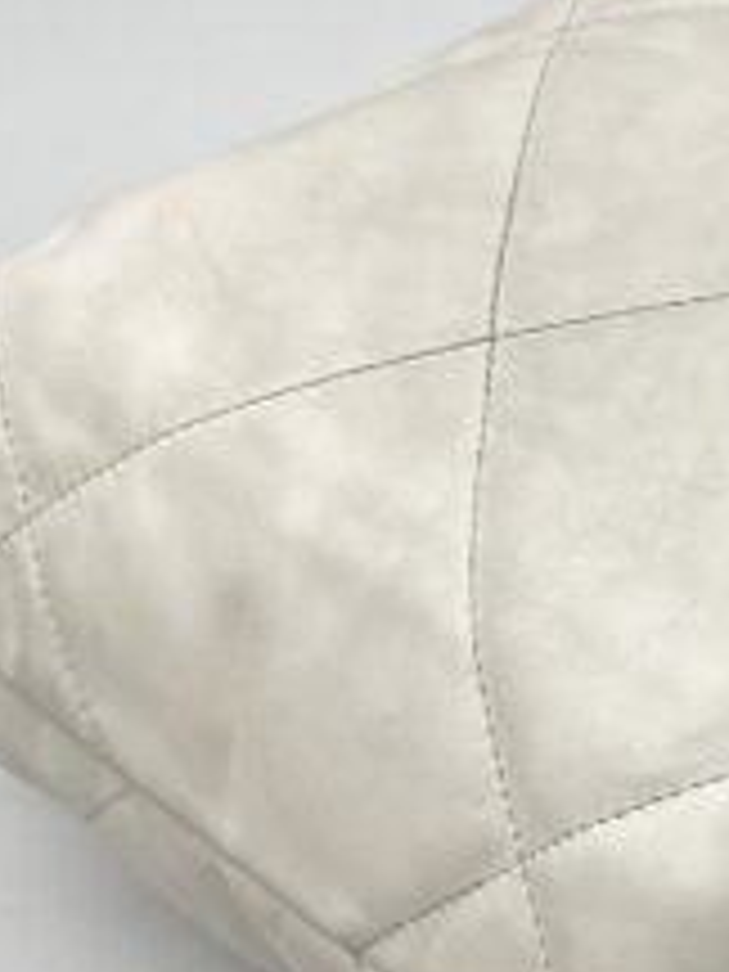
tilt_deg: -48.6
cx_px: 1418
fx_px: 3454
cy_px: 814
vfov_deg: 15.9
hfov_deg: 11.0
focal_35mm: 123
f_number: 1.5
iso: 40
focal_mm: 5.7
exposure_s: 1/271
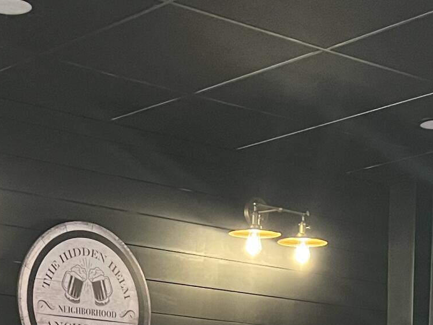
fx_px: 1301
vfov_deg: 13.1
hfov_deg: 18.9
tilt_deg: -4.2
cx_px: 195
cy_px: 557
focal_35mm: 104
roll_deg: +0.5
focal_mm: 5.7
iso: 640
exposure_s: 1/30
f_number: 1.5
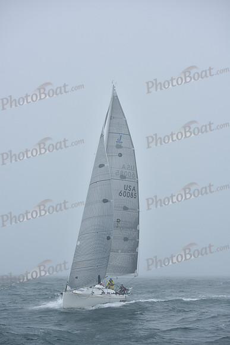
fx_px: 670
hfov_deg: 19.5
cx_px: 115
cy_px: 172
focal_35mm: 70
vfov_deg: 28.8
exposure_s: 1/800
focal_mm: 70
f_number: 5.6
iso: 320
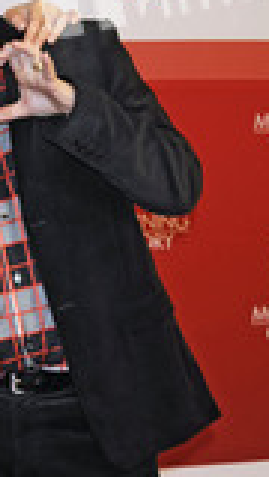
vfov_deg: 11.7
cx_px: -87
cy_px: 414
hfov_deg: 6.6
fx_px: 2321
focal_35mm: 183
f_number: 7.1
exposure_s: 1/160
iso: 640
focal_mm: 70
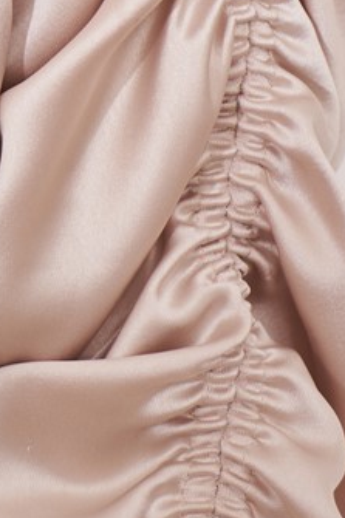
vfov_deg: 9.4
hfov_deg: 6.1
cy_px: -218
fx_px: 3079
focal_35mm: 214
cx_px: -564
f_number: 2.2
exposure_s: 1/125
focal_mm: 35
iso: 100
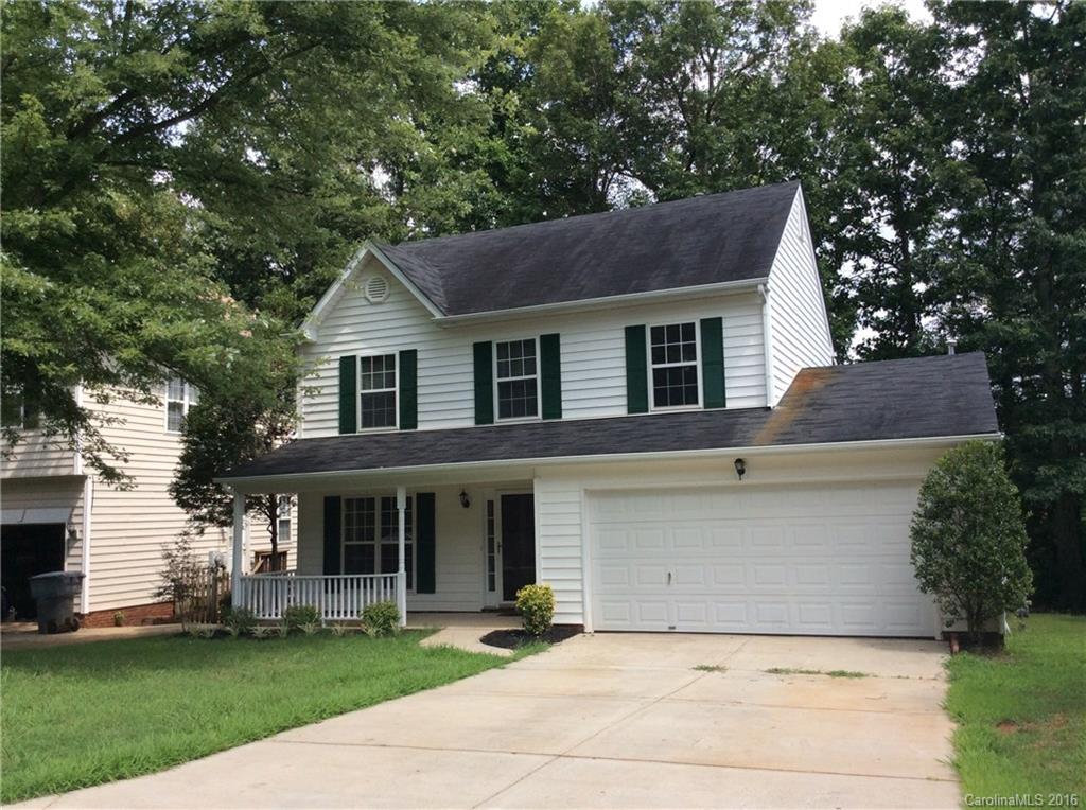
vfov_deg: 44.0
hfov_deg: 56.9
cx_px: 543
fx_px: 1002
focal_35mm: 32
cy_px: 405
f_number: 2.4
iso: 32
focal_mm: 3.3
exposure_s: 1/1079
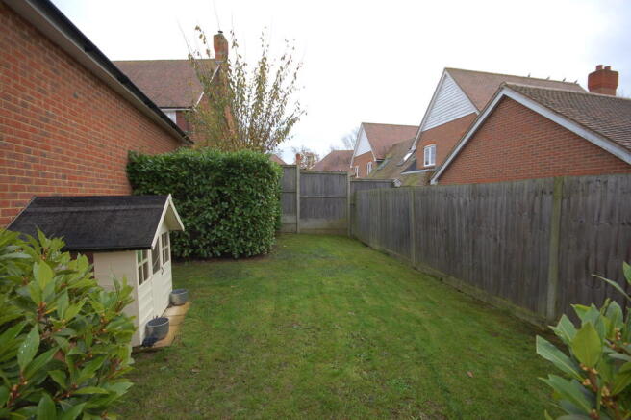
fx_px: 263
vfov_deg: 77.2
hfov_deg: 100.4
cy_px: 210
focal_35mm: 15
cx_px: 316
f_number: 6.3
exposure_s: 1/160
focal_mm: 10
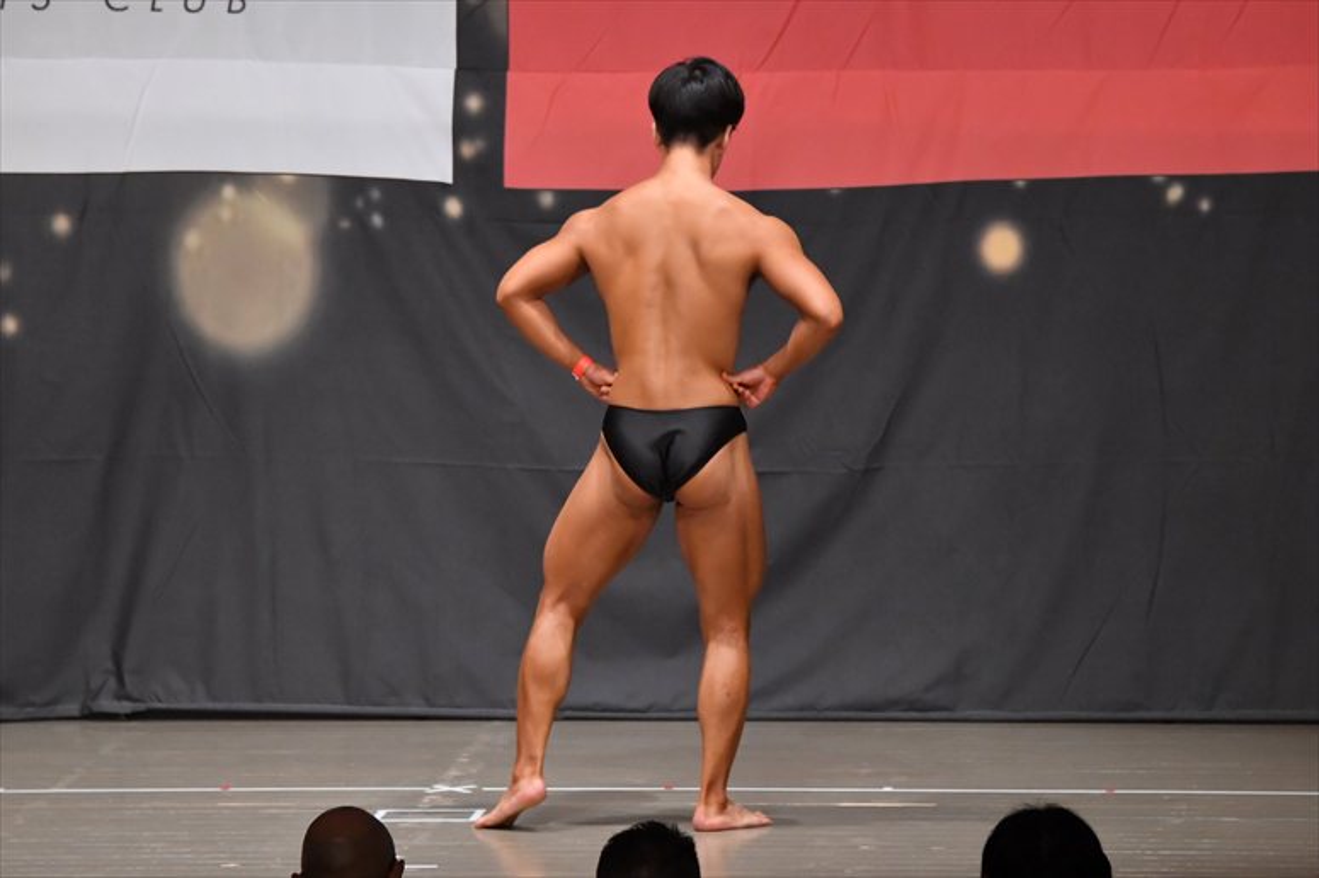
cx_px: 660
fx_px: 7947
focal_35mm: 217
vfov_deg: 6.3
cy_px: 439
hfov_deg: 9.5
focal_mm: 145
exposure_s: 1/400
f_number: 5.6
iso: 6400
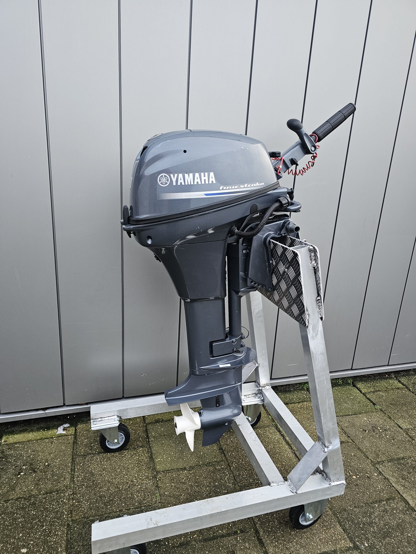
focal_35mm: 23
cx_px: 208
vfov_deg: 73.9
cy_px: 277
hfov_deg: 58.9
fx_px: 369
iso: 200
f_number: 1.7
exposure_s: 1/100
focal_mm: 6.3
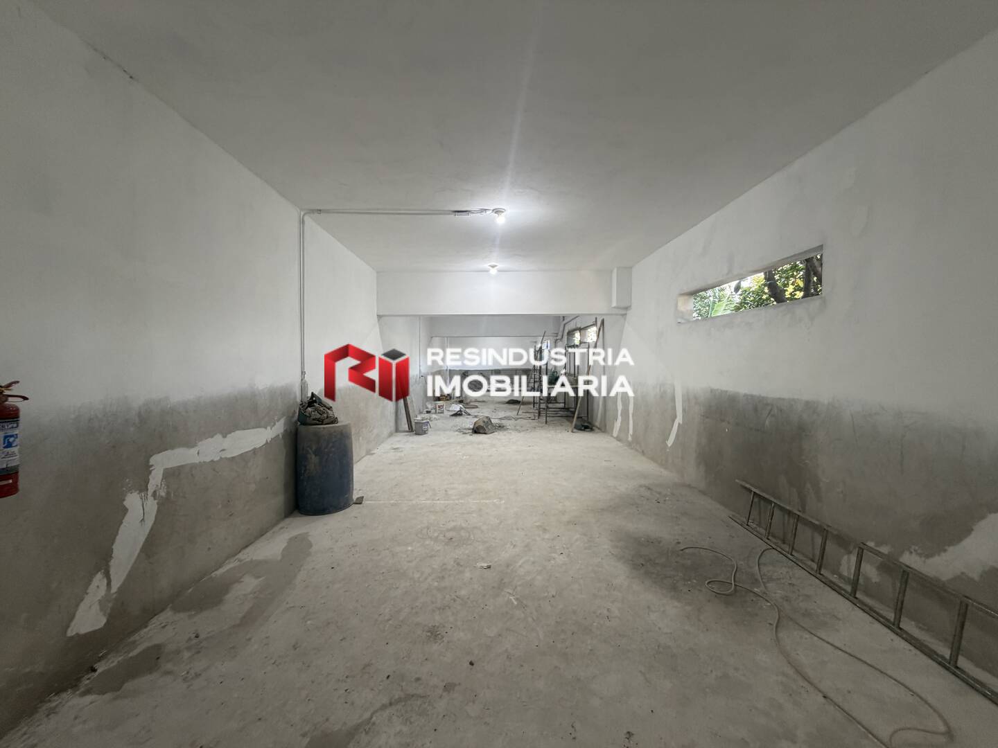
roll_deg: +0.7
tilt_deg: -2.3
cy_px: 374
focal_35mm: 14
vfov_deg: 85.7
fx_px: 404
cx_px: 499
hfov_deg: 102.1
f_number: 2.2
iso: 200
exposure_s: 1/60
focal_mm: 2.22
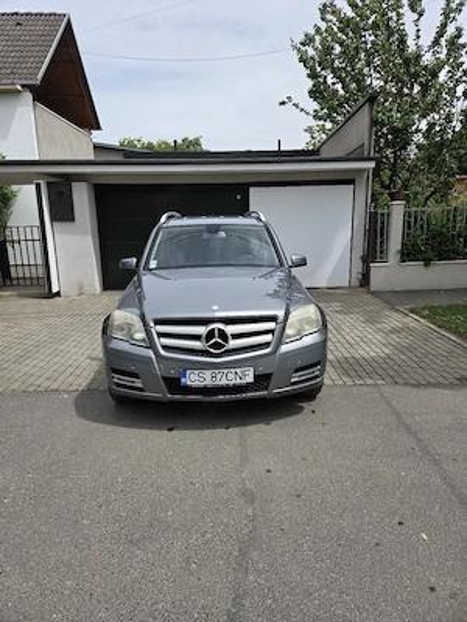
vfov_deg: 73.9
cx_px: 234
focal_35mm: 23
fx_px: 414
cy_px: 311
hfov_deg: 58.9
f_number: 1.8
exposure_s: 1/10000
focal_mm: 5.4
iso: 80
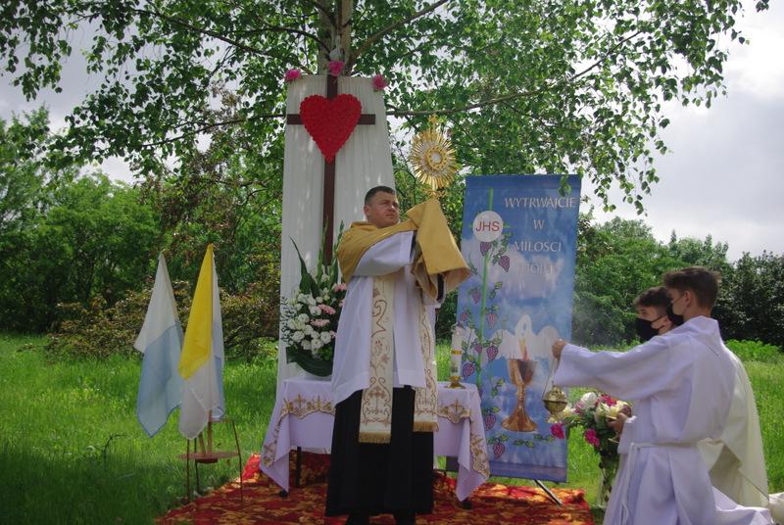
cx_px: 392
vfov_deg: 32.0
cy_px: 262
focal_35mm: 42
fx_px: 916
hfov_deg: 46.3
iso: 140
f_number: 4
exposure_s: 1/1000
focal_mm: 28
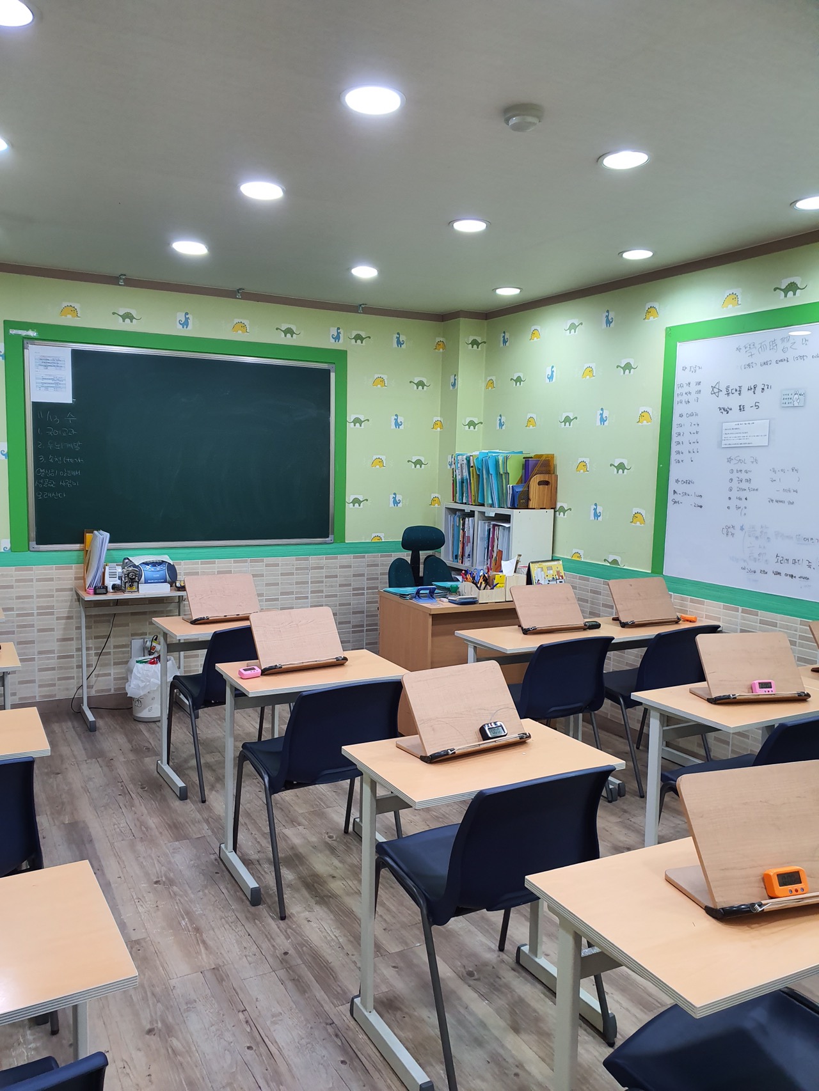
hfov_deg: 53.1
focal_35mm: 26
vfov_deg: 67.3
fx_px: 820
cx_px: 410
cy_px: 546
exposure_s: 1/60
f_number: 2.4
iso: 160
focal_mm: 4.3
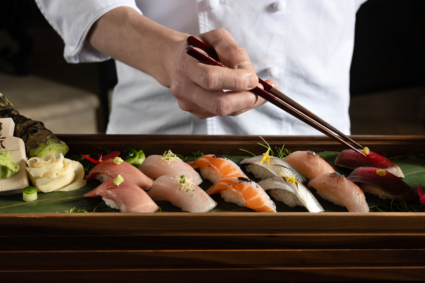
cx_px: 212
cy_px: 142
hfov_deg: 39.6
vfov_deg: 27.0
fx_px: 590
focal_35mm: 50
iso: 320
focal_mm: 50
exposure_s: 1/160
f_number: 6.3
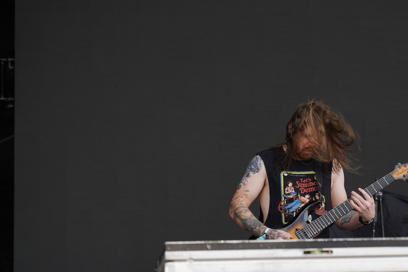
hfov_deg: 14.8
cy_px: 134
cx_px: 230
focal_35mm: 139
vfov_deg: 9.9
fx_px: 1575
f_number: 5
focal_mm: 105
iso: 100
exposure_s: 1/200
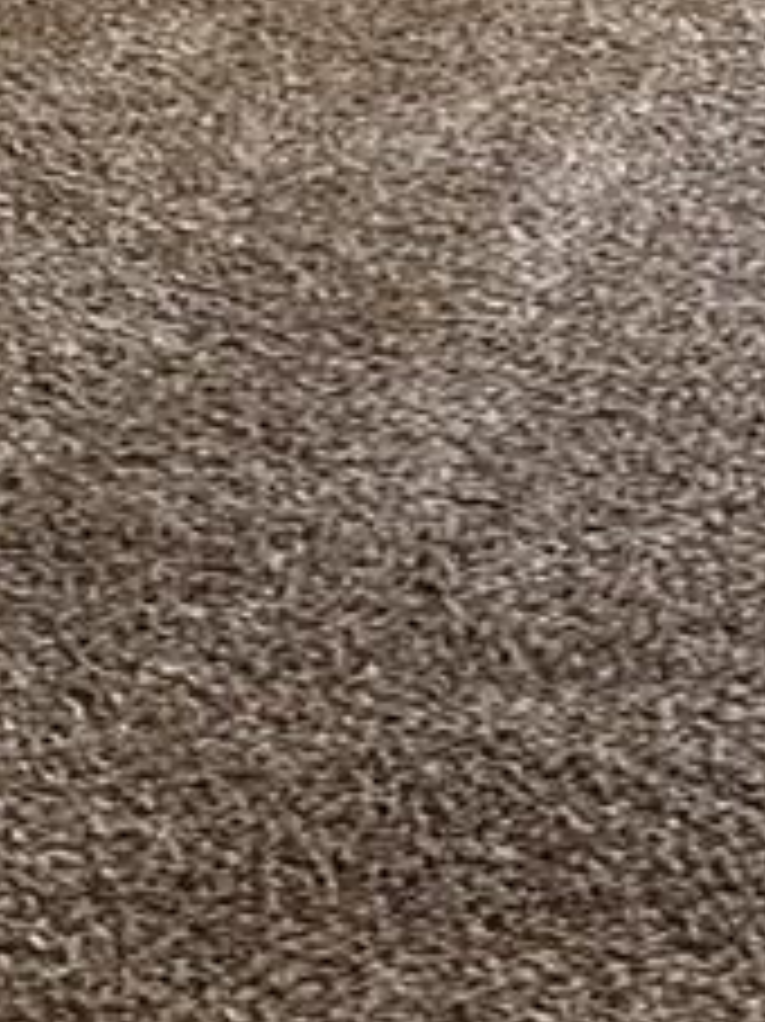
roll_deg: +0.8
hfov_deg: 11.7
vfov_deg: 13.5
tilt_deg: -6.0
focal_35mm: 127
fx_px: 3746
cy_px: -950
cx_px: 454
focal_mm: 6.86
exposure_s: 1/60
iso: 125
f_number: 1.78
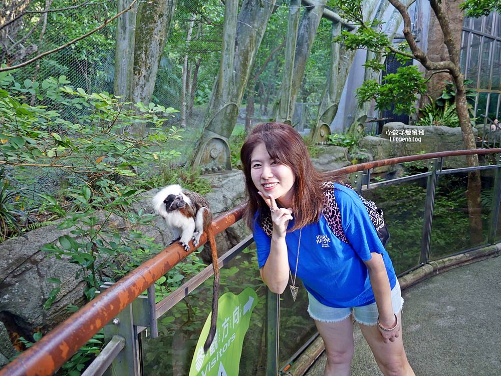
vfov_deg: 49.8
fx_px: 405
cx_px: 250
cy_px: 188
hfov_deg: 63.4
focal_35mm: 28
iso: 250
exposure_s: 1/60
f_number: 2.5
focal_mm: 14
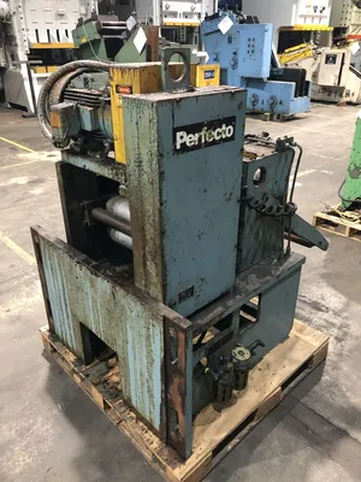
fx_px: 389
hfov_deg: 49.7
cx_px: 180
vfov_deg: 63.4
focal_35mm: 28
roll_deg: -1.0
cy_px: 241
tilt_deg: -26.9
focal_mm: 4
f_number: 1.8
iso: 100
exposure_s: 1/15
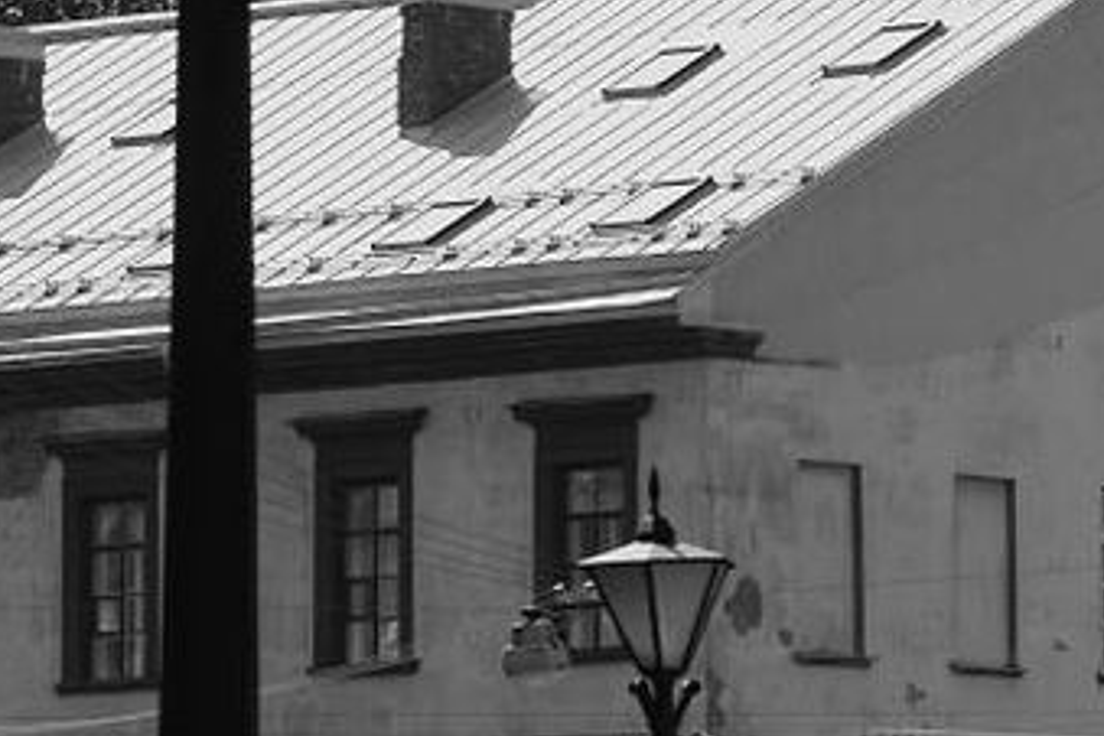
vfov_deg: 3.3
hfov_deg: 4.9
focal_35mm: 418
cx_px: 795
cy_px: 202
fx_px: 12828
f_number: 9
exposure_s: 1/250
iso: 200
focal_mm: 105
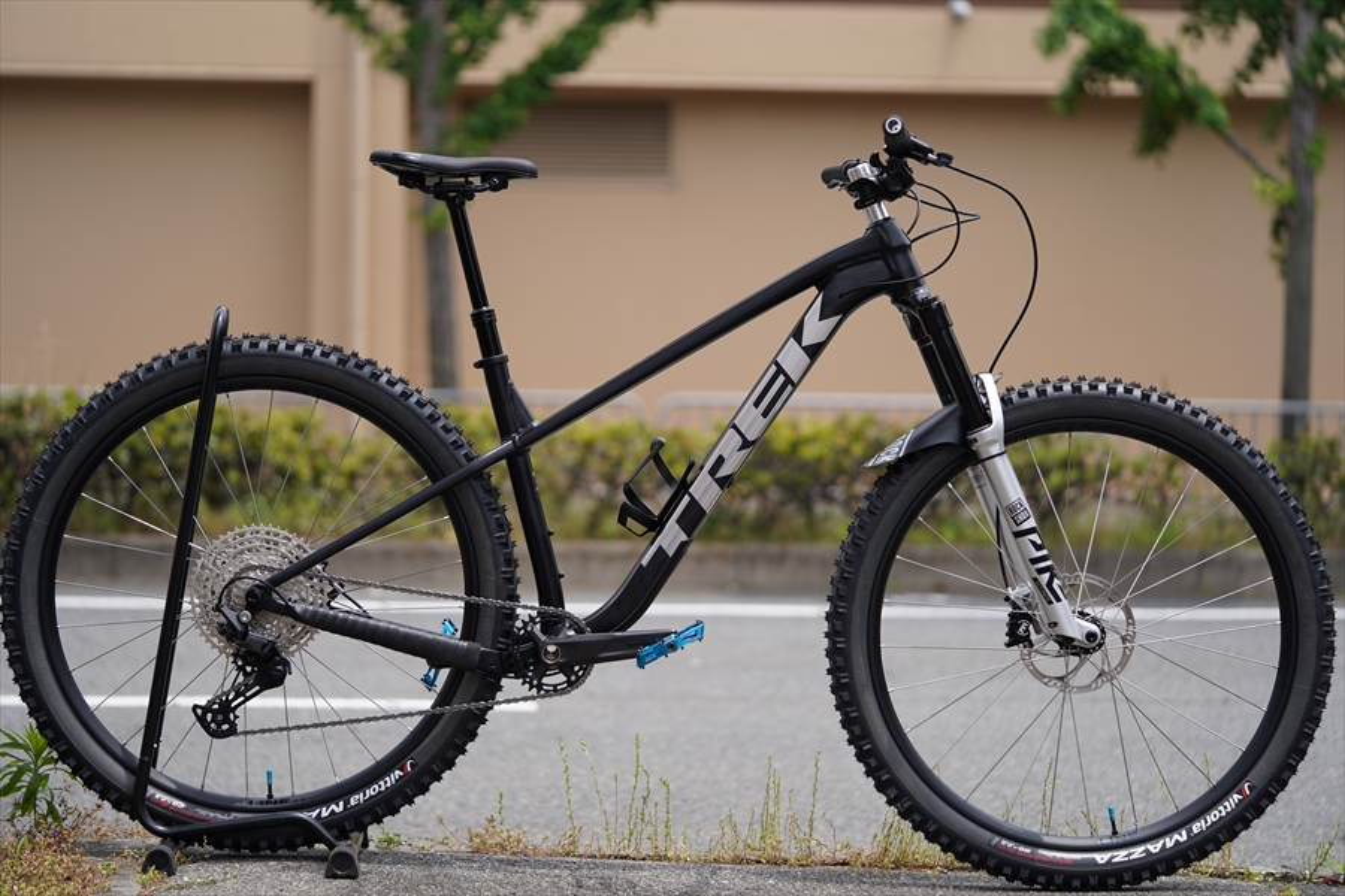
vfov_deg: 15.2
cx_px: 672
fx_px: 3362
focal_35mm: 90
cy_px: 448
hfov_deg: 22.6
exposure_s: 1/1000
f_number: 2.8
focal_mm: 90
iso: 100
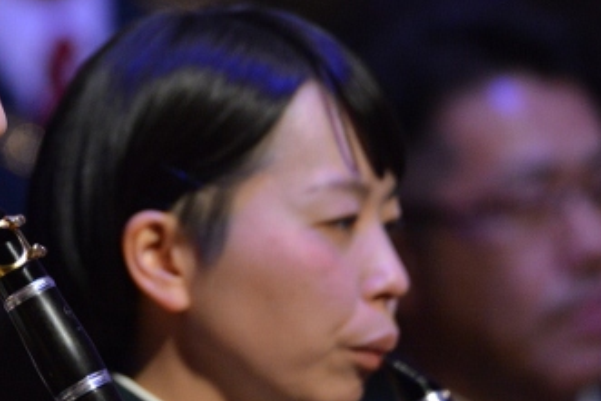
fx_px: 24183
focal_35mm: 1448
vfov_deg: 1.0
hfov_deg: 1.4
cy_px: 176
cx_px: -44
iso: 3200
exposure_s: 1/200
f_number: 7.1
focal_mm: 600
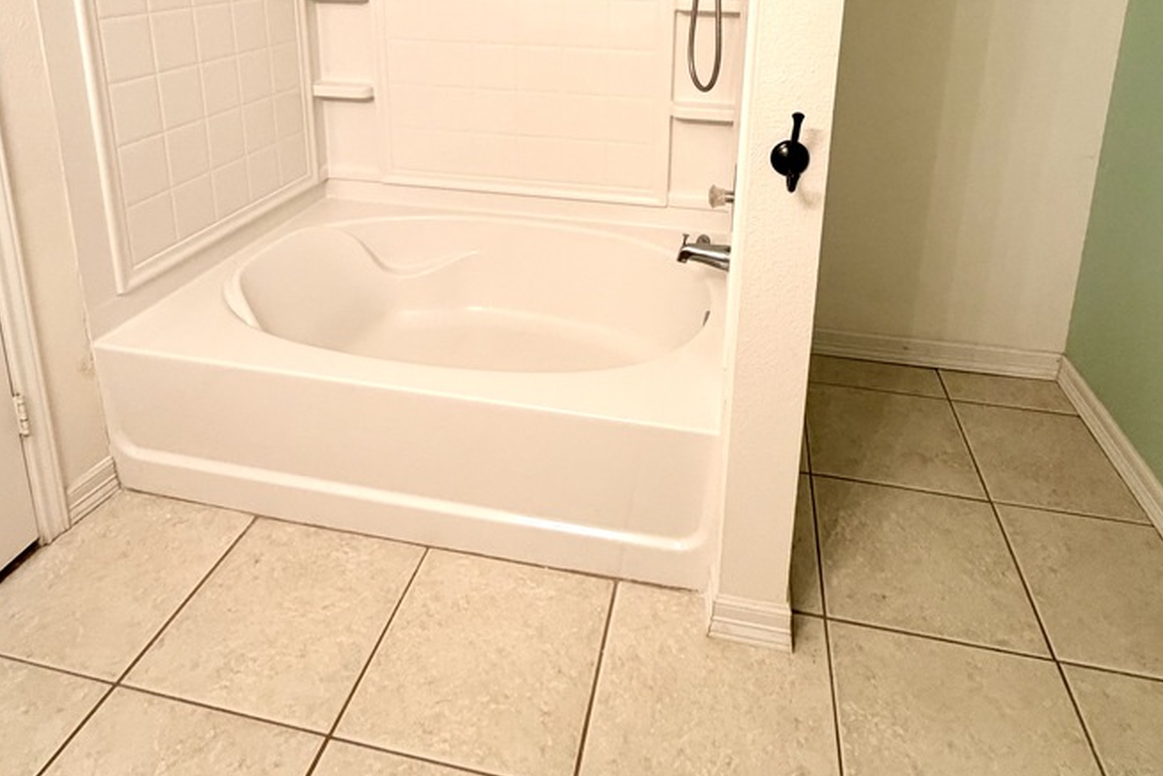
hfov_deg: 73.7
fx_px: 775
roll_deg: -1.6
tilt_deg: -14.1
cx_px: 588
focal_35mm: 24
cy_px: 123
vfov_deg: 49.1
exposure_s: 1/60
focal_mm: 2.22
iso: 320
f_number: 2.2
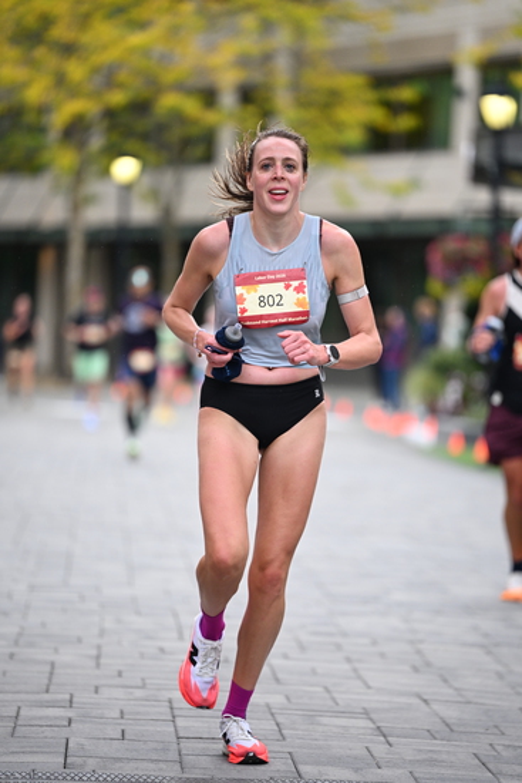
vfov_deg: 11.7
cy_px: 392
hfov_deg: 7.9
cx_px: 261
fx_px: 3804
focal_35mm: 175
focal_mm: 175
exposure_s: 1/1600
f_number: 2.8
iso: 1000
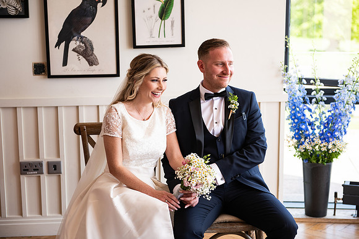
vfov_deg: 19.5
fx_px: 698
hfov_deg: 28.8
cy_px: 120
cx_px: 180
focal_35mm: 70
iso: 320
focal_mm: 70
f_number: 3.5
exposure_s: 1/160
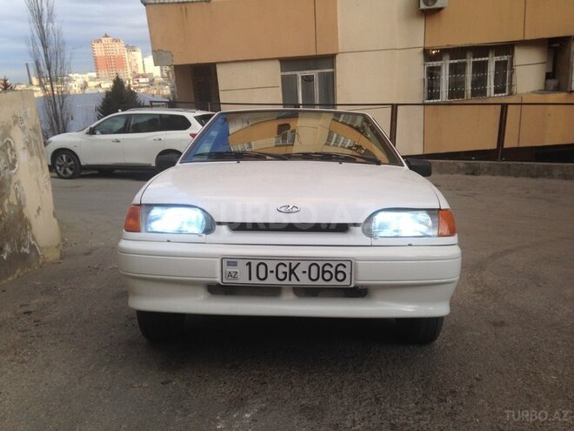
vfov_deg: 42.9
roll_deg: +4.3
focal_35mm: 33
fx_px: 547
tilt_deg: -18.0
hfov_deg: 55.4
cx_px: 287
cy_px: 216
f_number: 2.4
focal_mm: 4.12
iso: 50
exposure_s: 1/407
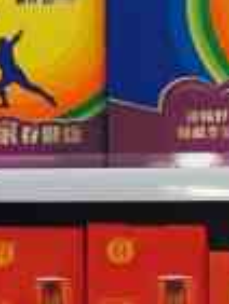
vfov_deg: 10.3
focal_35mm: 192
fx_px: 1691
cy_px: 156
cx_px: -434
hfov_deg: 7.0
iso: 50
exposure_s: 1/33
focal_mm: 4.15
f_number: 2.2
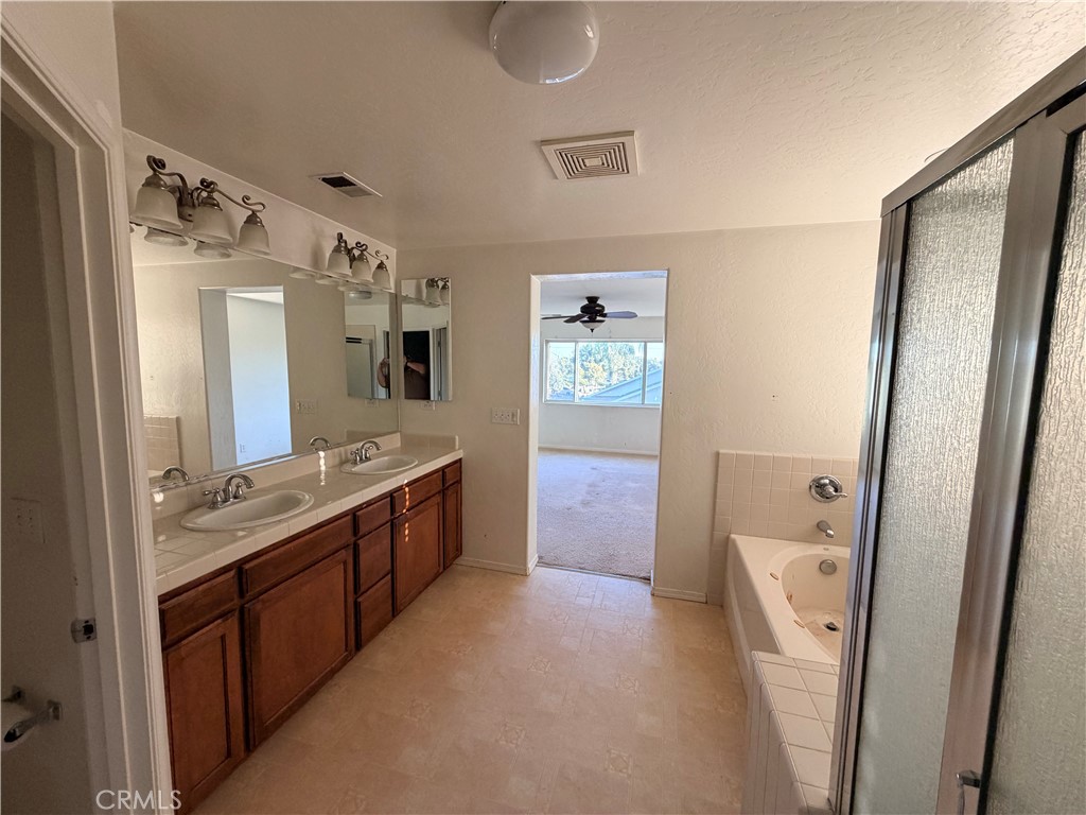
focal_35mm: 14
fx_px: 439
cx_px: 543
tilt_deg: -5.8
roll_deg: -0.5
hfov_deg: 102.1
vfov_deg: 85.7
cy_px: 408
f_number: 2.2
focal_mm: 2.22
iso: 200
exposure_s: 1/60
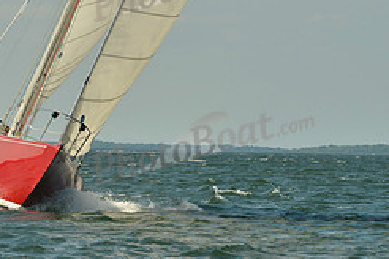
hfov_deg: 4.9
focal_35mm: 424
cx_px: 11
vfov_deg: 3.2
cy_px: 84
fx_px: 4581
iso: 280
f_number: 11
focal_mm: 180
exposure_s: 1/1000
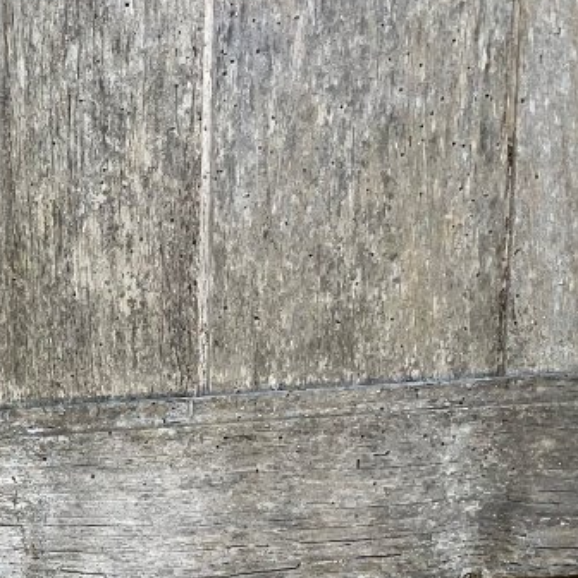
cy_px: 487
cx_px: -179
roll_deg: -0.5
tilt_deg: -30.1
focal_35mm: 82
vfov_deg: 20.8
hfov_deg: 19.5
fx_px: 1549
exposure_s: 1/259
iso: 32
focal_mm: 4.2
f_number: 1.6
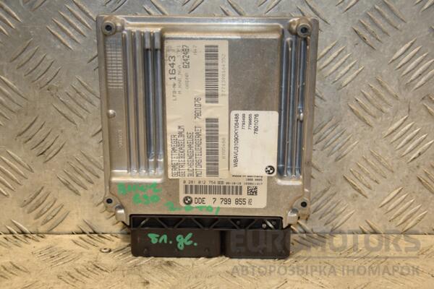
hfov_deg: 29.9
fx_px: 814
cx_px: 217
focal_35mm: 68
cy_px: 144
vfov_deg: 20.2
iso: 800
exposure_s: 1/200
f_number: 4.8
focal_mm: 45
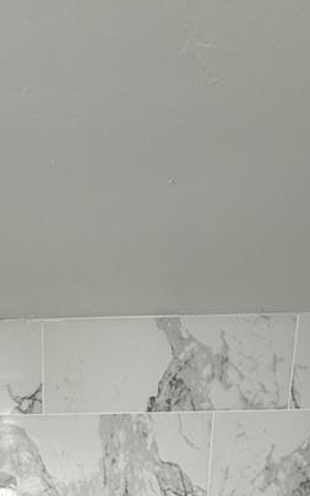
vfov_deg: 29.6
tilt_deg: -14.4
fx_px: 595
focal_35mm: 44
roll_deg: +0.9
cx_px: 62
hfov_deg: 28.6
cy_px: 725
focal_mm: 2.22
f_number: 2.2
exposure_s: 1/99
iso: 100
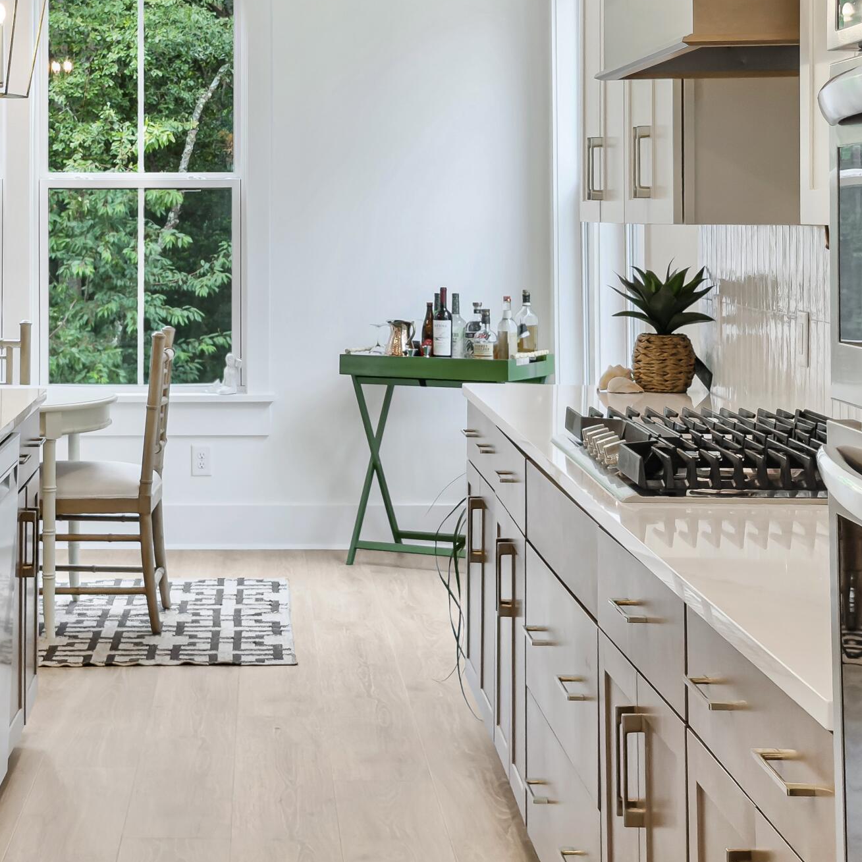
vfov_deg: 21.7
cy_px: 204
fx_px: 2226
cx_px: 261
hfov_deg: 21.8
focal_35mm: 79
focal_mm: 6.76
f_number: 1.8
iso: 100
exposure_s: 1/120
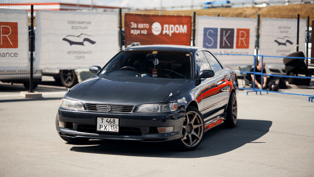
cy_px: 88
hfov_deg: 23.9
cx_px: 157
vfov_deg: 13.6
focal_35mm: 89
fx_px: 741
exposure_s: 1/800
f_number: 1.8
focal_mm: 85
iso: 100
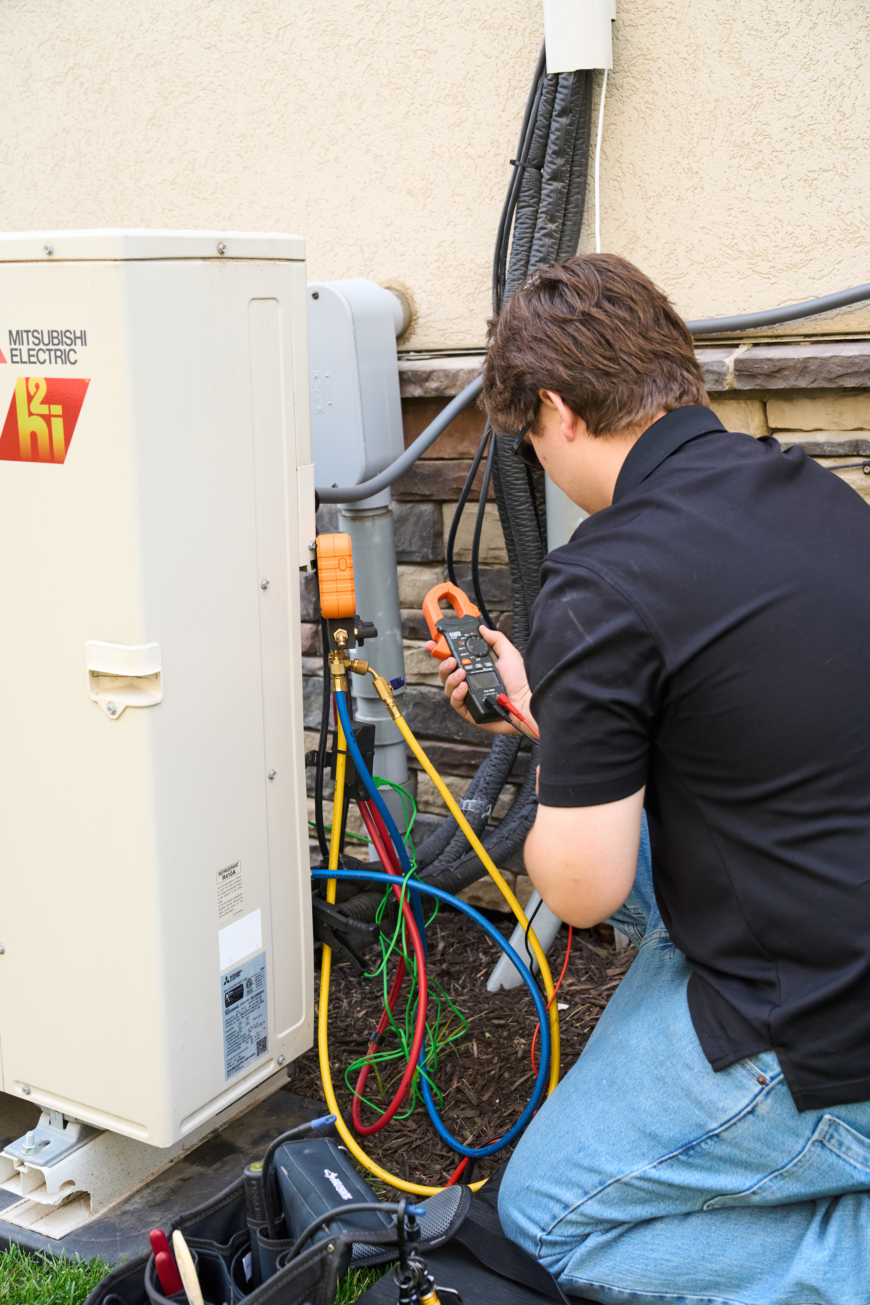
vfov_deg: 45.4
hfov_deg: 31.2
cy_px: 652
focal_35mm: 43
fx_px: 1559
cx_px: 435
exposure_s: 1/320
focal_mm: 43
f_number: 4.5
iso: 800
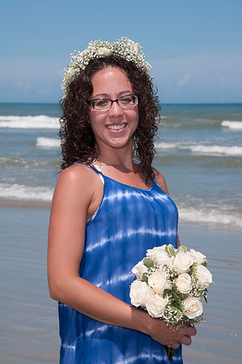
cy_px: 182
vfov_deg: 20.6
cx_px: 121
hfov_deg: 13.8
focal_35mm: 99
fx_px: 1000
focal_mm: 66
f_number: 11
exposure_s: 1/250
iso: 100
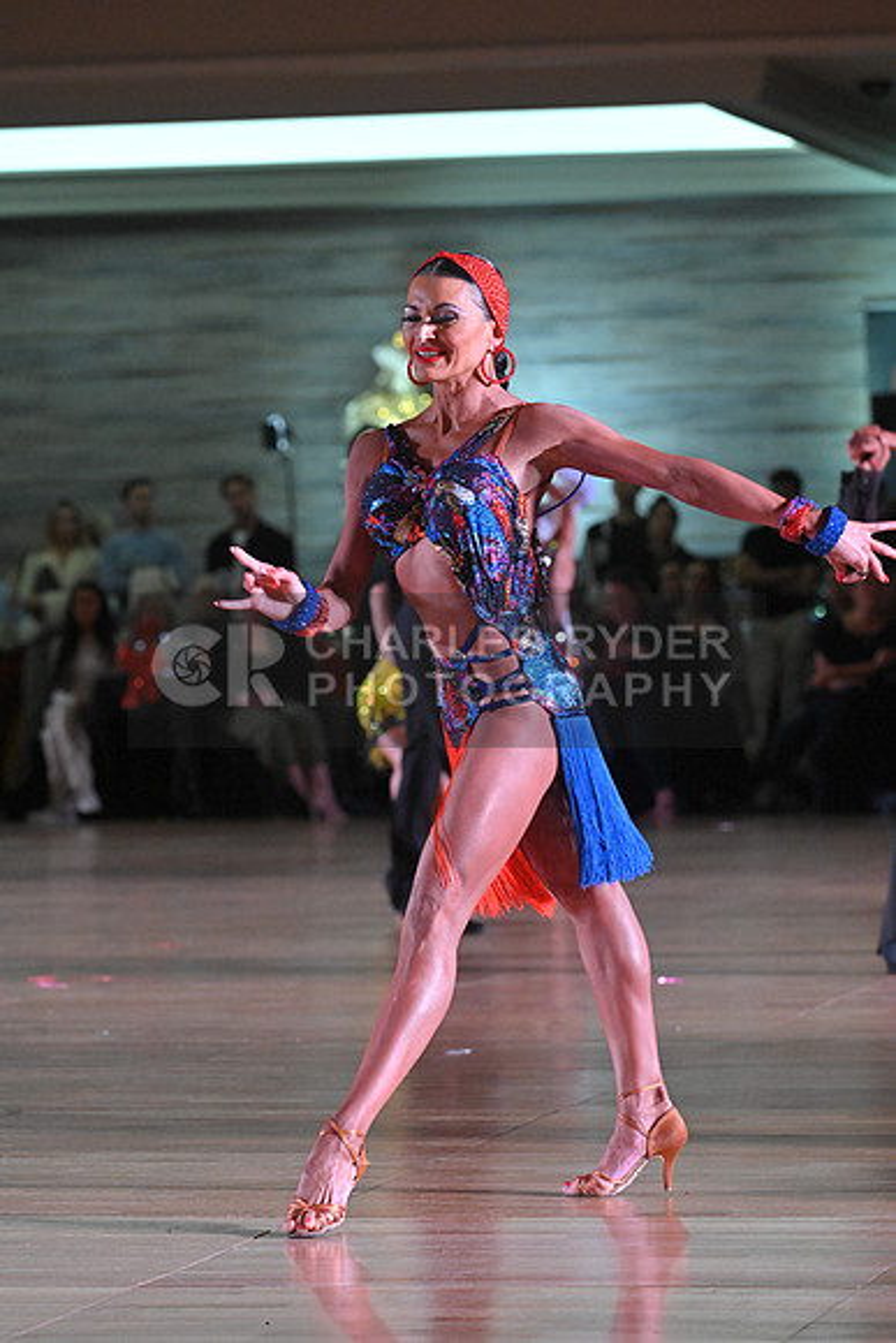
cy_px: 672
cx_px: 448
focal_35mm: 175
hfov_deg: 7.9
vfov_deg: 11.7
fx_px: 6529
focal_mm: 175
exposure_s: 1/400
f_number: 6.3
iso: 6400
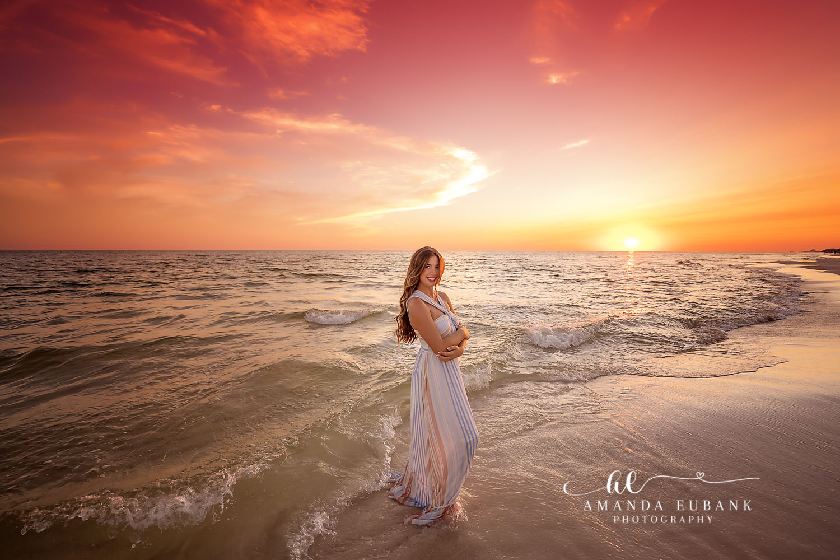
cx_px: 420
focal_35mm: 15
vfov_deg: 77.3
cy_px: 280
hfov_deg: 100.4
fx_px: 350
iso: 320
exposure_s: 1/1000
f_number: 2.8
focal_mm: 15
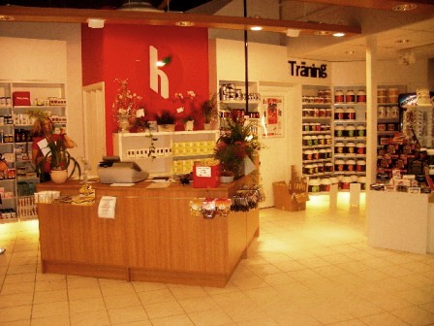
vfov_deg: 40.7
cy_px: 163
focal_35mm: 35
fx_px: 439
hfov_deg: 52.6
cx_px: 217
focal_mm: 5.8
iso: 100
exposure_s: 1/100
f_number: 2.6
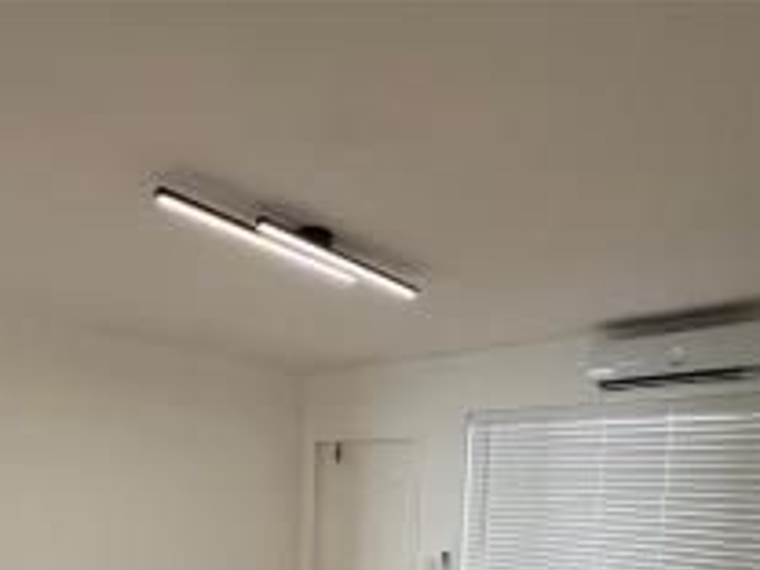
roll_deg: -0.8
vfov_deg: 47.4
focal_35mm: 25
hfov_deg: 68.3
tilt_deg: -7.4
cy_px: 544
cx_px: 285
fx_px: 549
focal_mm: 1.57
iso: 160
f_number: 1.8
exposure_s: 1/99
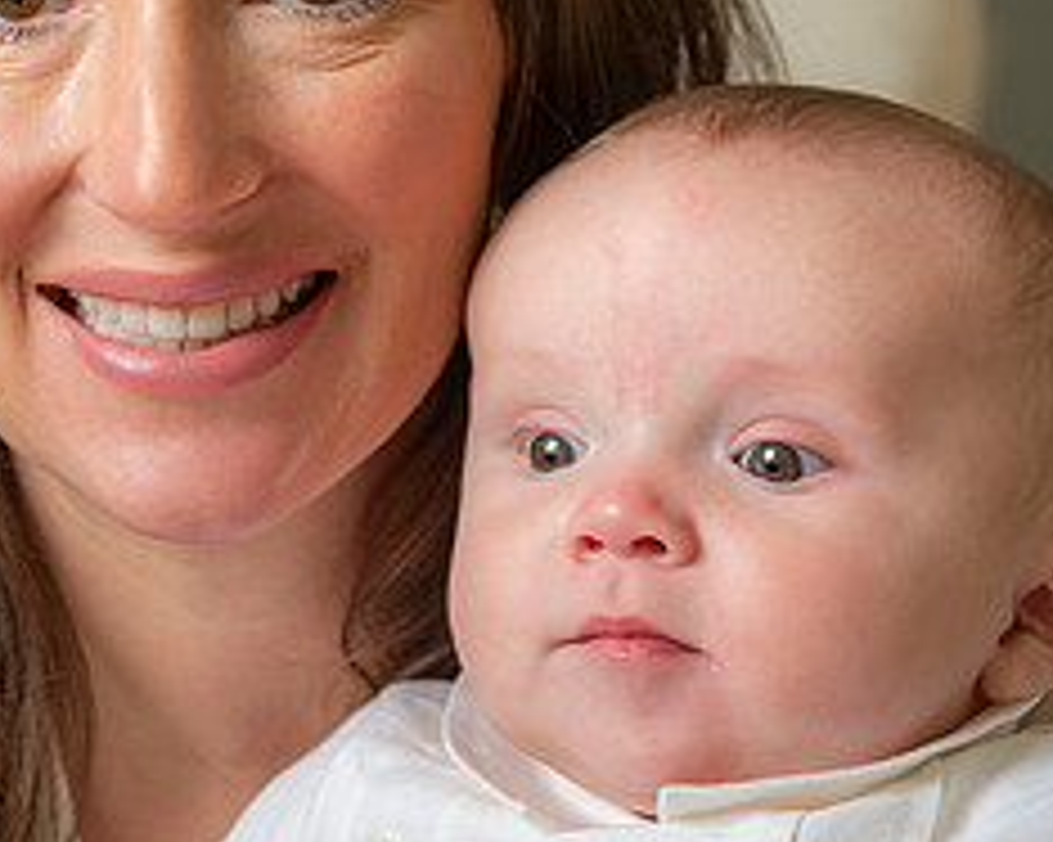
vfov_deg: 12.0
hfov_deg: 15.0
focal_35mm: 128
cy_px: 279
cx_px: 378
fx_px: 3987
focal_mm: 55
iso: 250
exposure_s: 1/200
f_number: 4.5
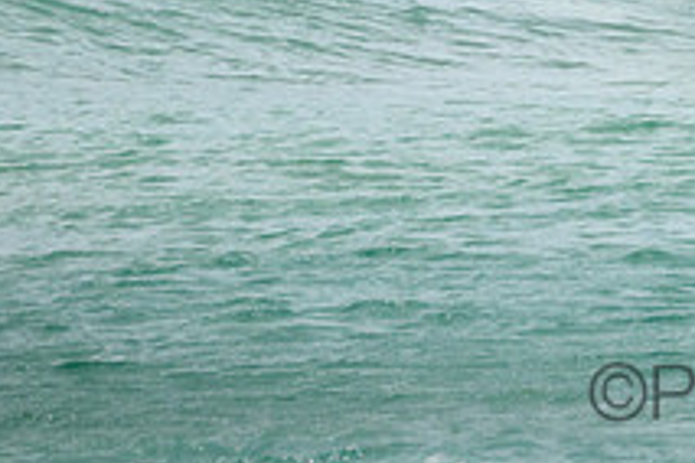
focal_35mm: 2175
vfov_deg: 0.6
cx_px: 842
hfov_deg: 0.9
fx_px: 41986
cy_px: -148
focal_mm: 800
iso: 1800
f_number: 11
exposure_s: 1/3200
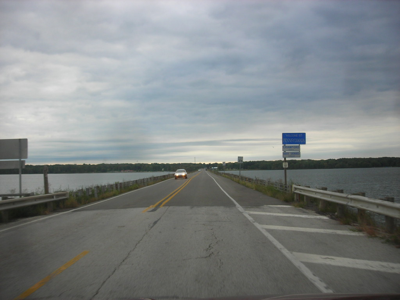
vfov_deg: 37.7
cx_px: 200
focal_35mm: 38
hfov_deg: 49.0
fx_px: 439
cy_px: 150
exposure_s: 1/154
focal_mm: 6.3
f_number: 3.2
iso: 50
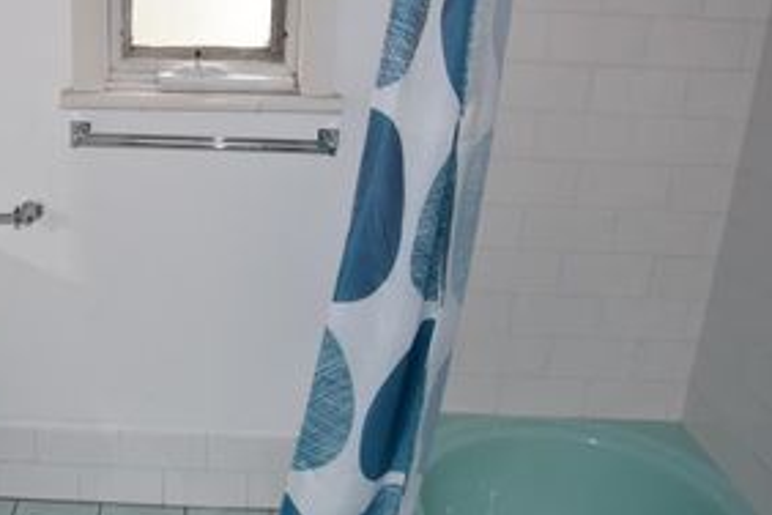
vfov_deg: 29.8
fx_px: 965
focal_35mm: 45
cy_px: 289
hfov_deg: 41.9
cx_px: 170
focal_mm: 18
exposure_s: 1/60
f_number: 3.5
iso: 100
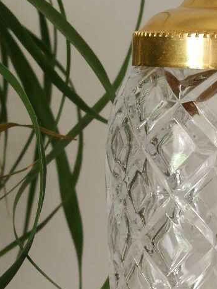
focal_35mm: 188
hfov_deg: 7.9
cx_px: 234
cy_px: 391
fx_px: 1571
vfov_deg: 10.3
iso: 800
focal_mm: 35
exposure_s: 1/30
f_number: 5.6
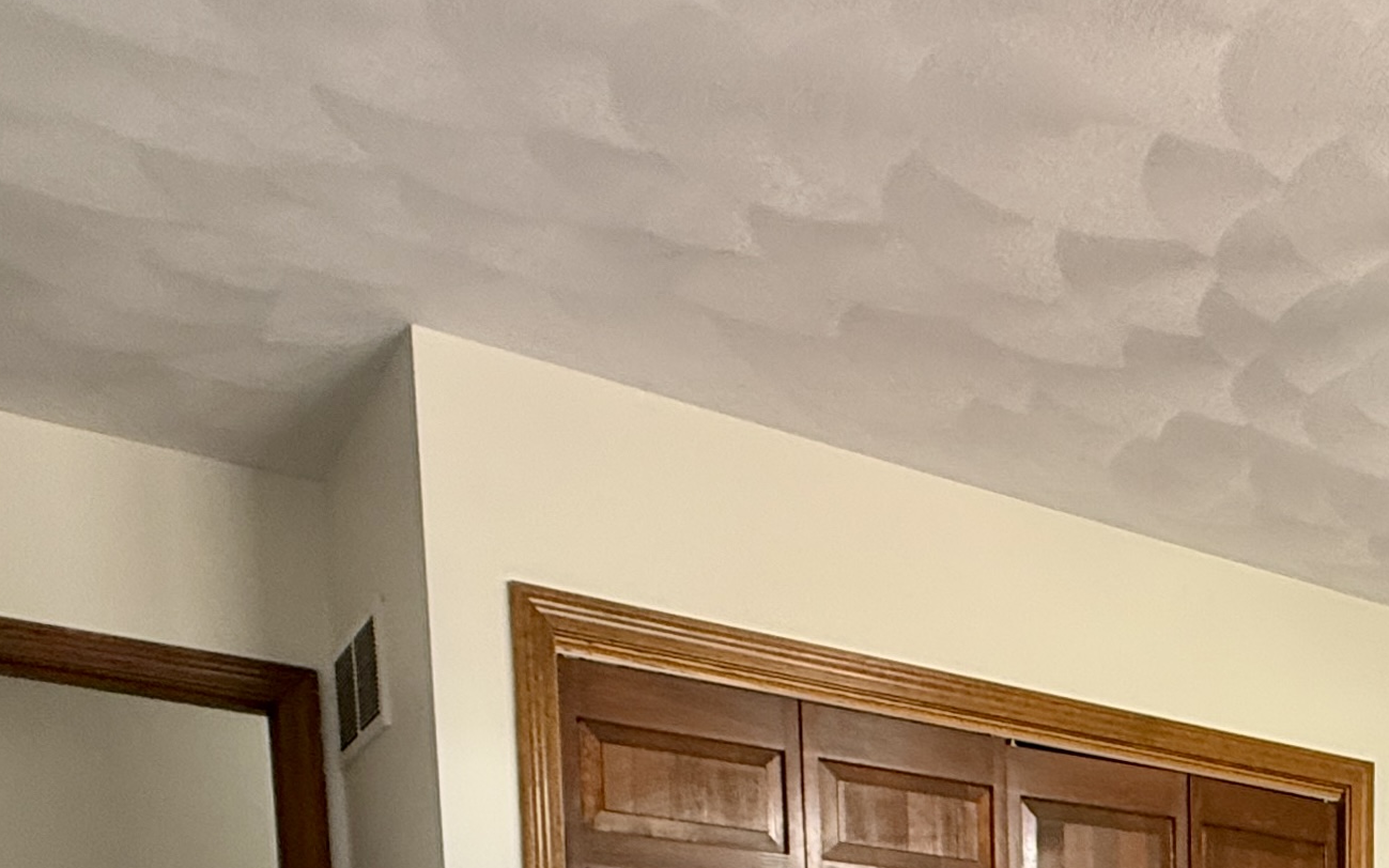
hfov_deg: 38.9
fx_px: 1704
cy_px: 1402
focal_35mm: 45
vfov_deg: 22.0
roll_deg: -0.9
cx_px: 1412
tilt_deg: -6.5
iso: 320
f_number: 2.2
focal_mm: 2.22
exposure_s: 1/60
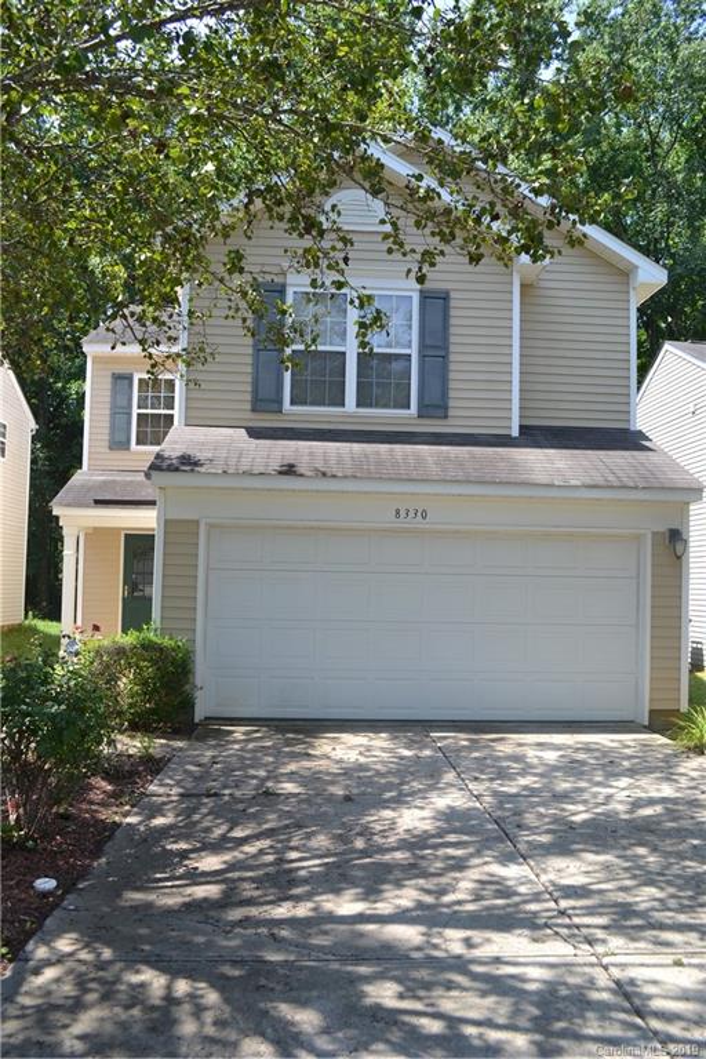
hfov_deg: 47.9
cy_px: 530
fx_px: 794
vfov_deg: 67.4
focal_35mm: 27
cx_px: 353
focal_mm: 18
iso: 100
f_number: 5.6
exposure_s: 1/125
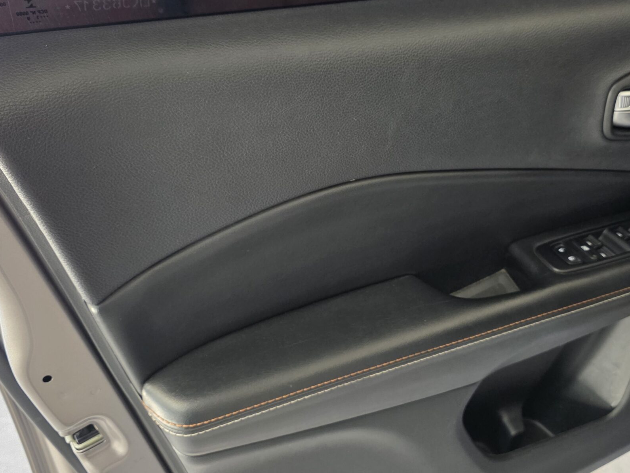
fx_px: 674
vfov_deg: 38.7
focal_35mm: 37
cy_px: 222
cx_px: 365
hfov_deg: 49.9
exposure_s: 1/100
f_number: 1.7
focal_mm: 6.3
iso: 400
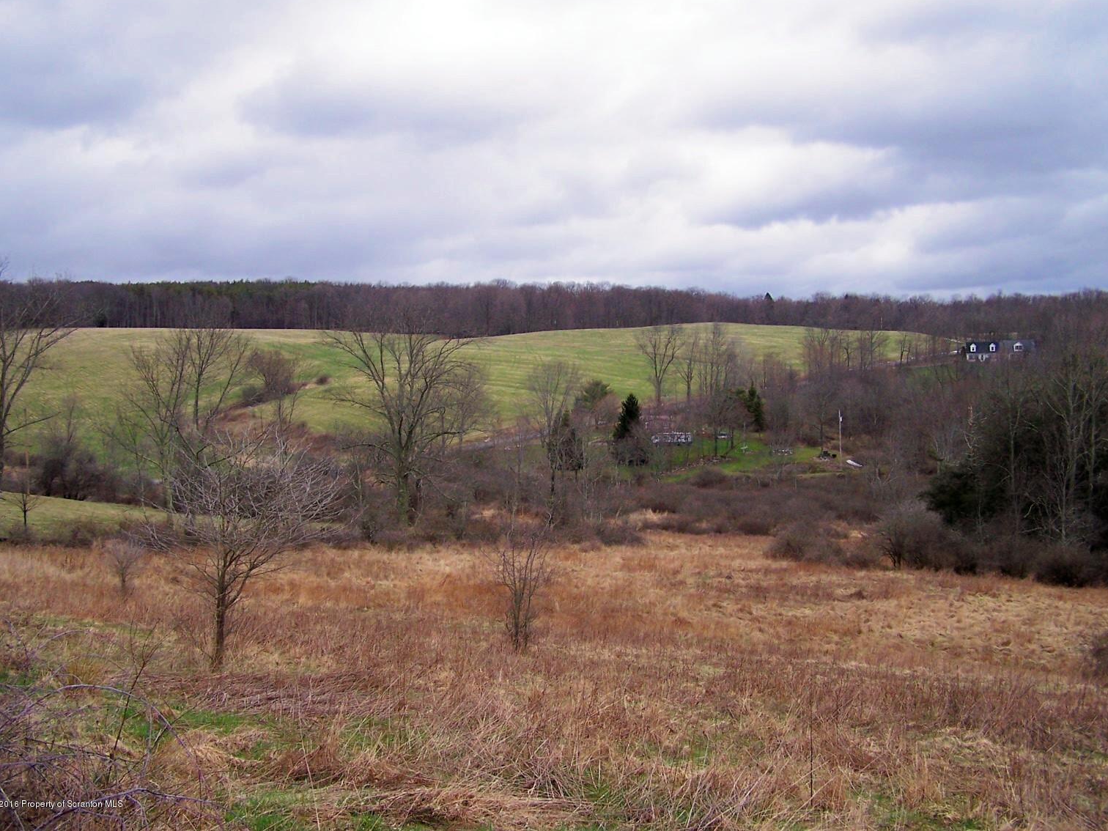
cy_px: 406
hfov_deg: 47.9
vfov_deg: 36.8
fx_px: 1248
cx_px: 556
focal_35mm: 39
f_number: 2.8
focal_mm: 6.3
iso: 80
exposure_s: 1/1000
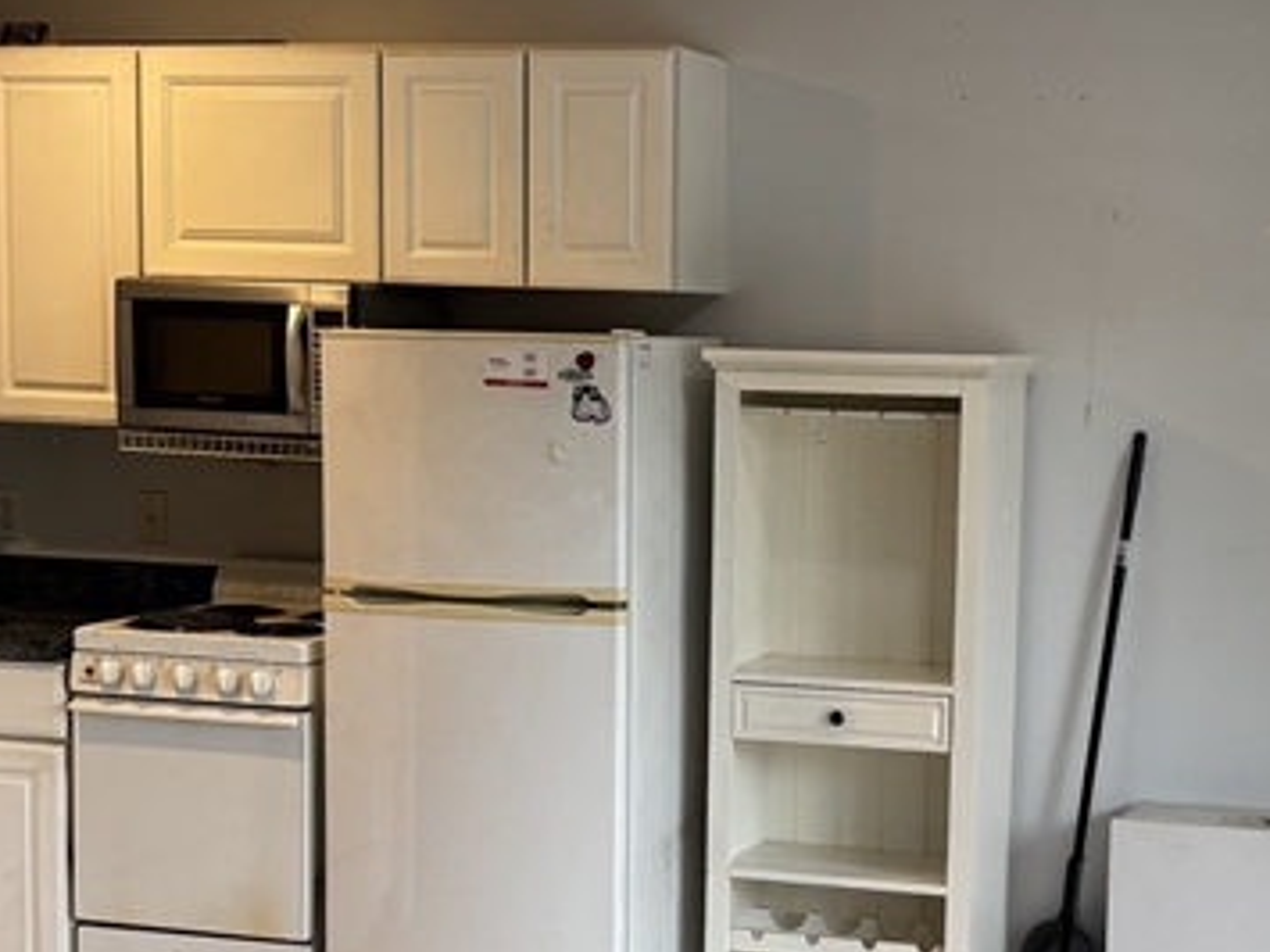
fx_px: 2751
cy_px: 701
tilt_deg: -7.7
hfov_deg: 25.9
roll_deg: -1.1
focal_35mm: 75
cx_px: 769
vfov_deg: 19.5
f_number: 1.6
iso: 100
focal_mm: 5.96
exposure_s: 1/120
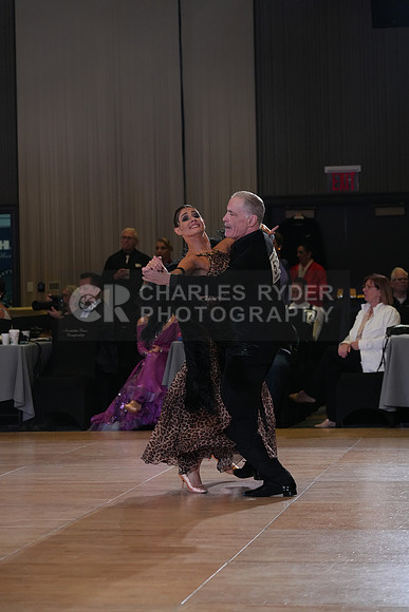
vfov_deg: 19.5
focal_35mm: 105
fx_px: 1788
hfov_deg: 13.0
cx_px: 204
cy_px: 306
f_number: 4.5
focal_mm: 105
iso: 3200
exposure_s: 1/500
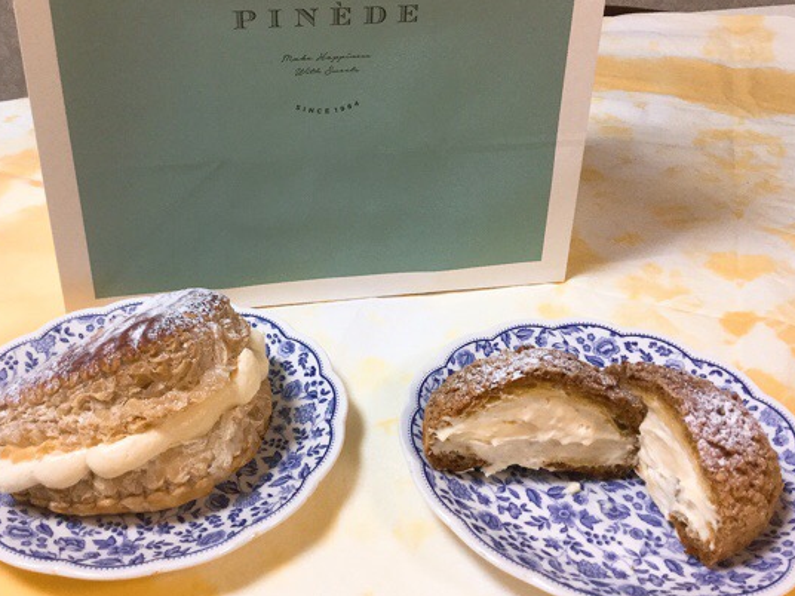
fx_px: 850
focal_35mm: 37
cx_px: 337
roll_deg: -2.6
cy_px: 273
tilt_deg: -34.3
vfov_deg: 38.6
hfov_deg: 50.0
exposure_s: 1/30
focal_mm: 3.3
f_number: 2.4
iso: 64
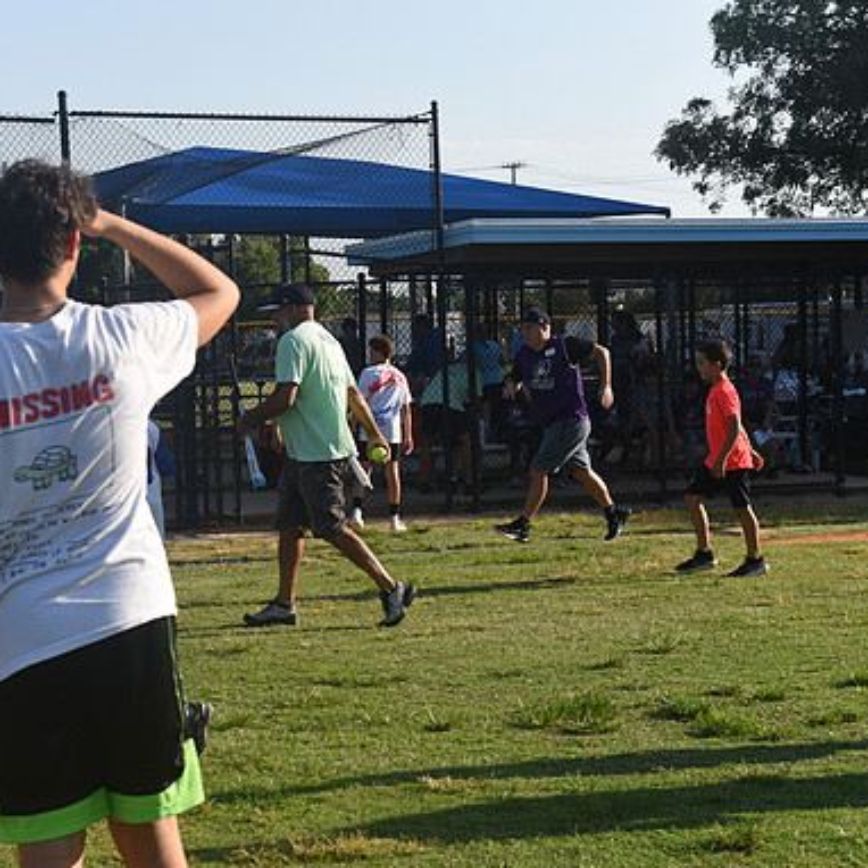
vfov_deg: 21.7
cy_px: 435
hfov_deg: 21.6
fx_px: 2270
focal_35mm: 80
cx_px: 361
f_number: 8
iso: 125
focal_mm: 62
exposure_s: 1/200
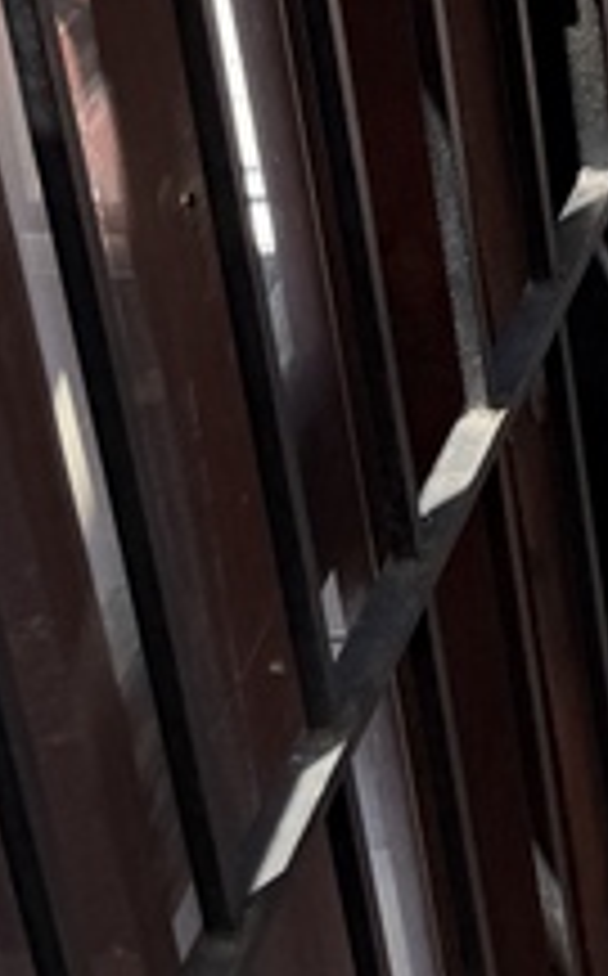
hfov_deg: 12.0
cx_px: 1311
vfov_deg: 19.3
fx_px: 2500
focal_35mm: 94
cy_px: -490
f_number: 1.78
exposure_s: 1/1314
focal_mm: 6.76
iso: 80
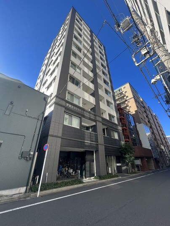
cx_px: 85
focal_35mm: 13
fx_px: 85
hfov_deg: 90.0
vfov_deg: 106.2
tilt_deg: +28.1
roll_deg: -0.2
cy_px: 113
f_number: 1.8
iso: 32
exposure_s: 1/555
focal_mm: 1.57
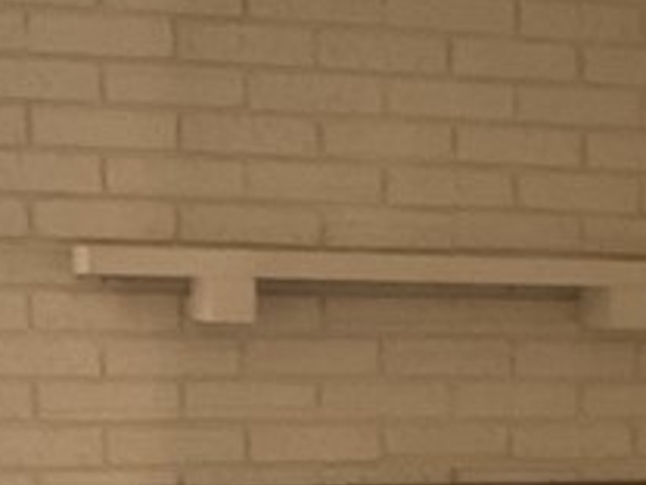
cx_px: 873
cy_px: 507
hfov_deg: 13.3
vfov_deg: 10.3
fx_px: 2669
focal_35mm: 143
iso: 250
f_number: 1.8
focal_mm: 3
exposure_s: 1/33
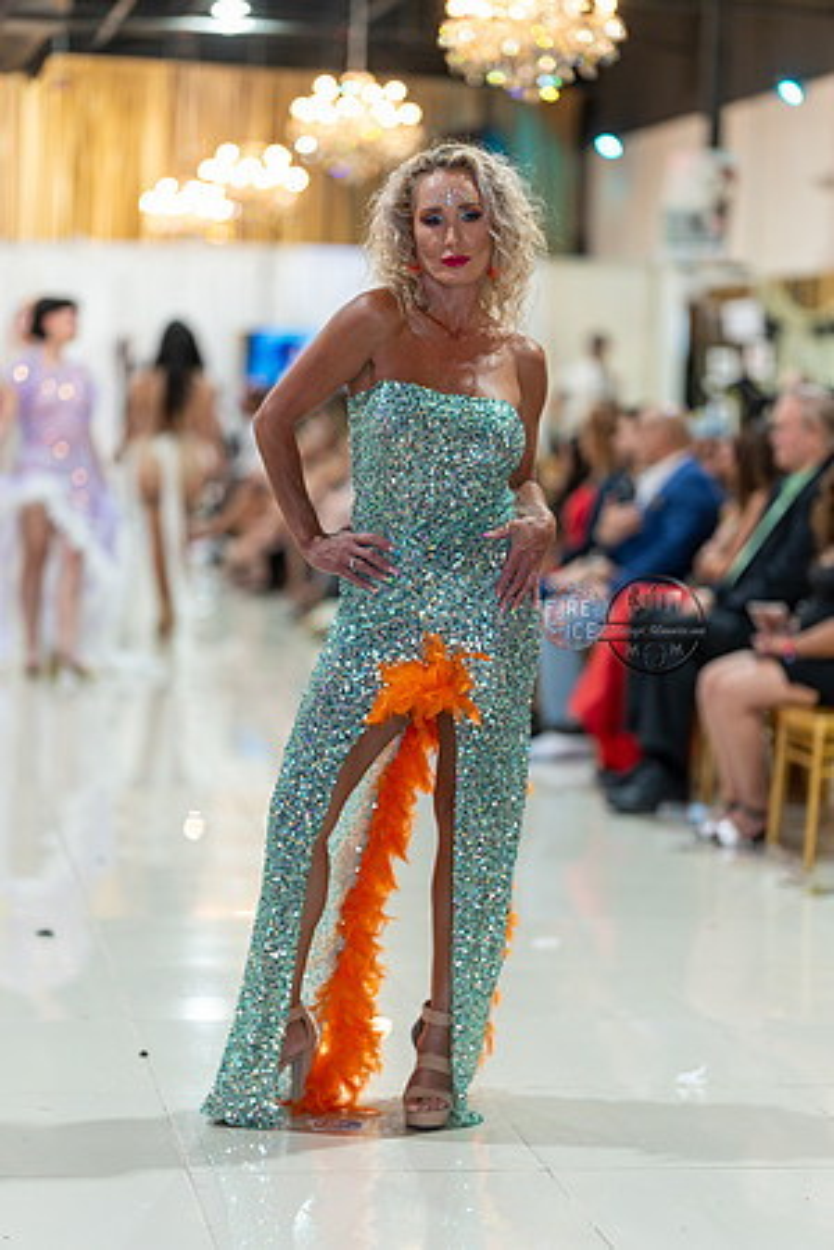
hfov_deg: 16.1
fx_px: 2954
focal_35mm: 85
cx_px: 417
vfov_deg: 23.9
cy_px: 625
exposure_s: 1/160
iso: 250
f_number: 1.4
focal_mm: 85
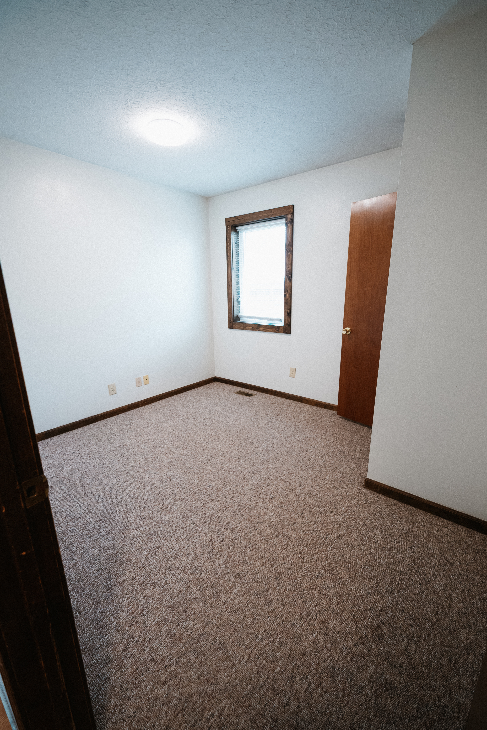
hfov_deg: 81.3
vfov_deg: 104.2
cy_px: 365
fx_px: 284
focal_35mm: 14
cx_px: 244
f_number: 4
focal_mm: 14
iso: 1000
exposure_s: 1/30
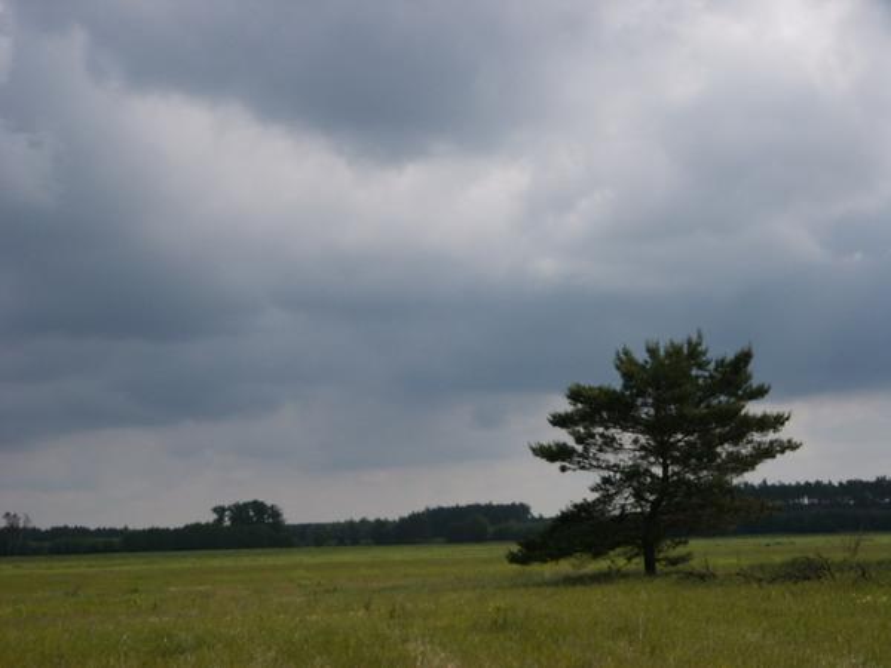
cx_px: 446
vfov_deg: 21.6
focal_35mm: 68
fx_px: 1750
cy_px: 334
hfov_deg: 28.6
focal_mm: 14.05
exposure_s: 1/350
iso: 64
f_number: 8
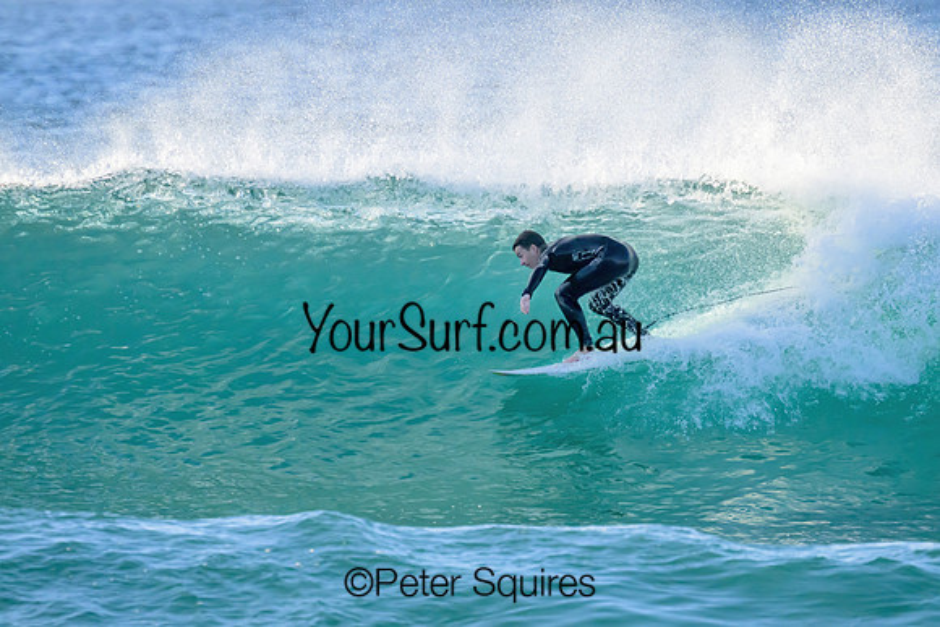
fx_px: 20032
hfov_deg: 2.7
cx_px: 504
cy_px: 291
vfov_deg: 1.8
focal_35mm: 767
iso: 3600
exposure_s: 1/2000
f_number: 11
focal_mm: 700
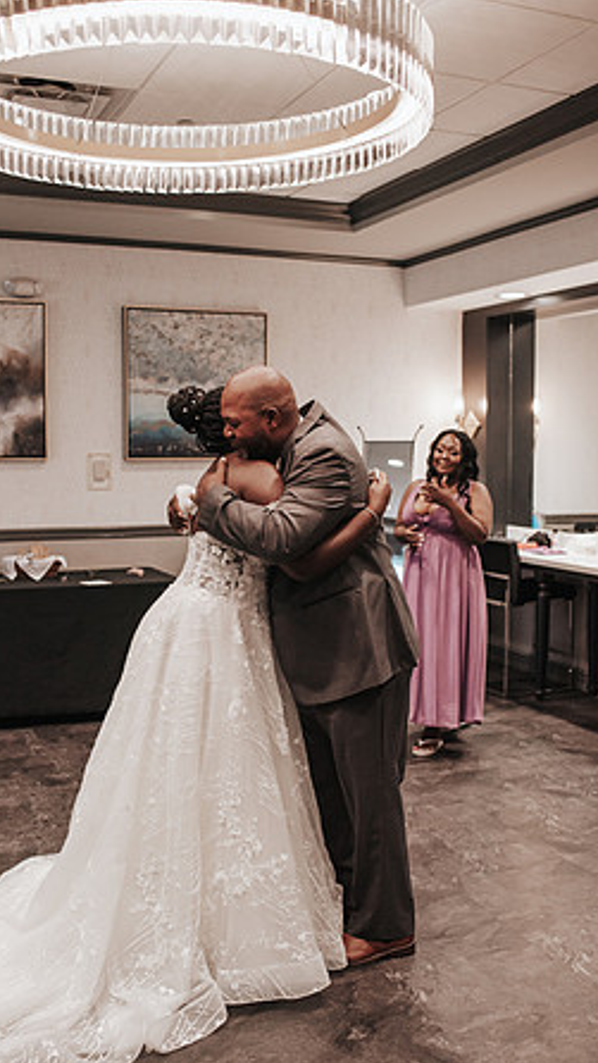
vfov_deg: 54.0
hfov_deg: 32.0
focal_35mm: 37
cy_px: 532
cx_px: 272
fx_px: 1043
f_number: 3.2
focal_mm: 35
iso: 1000
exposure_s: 1/640
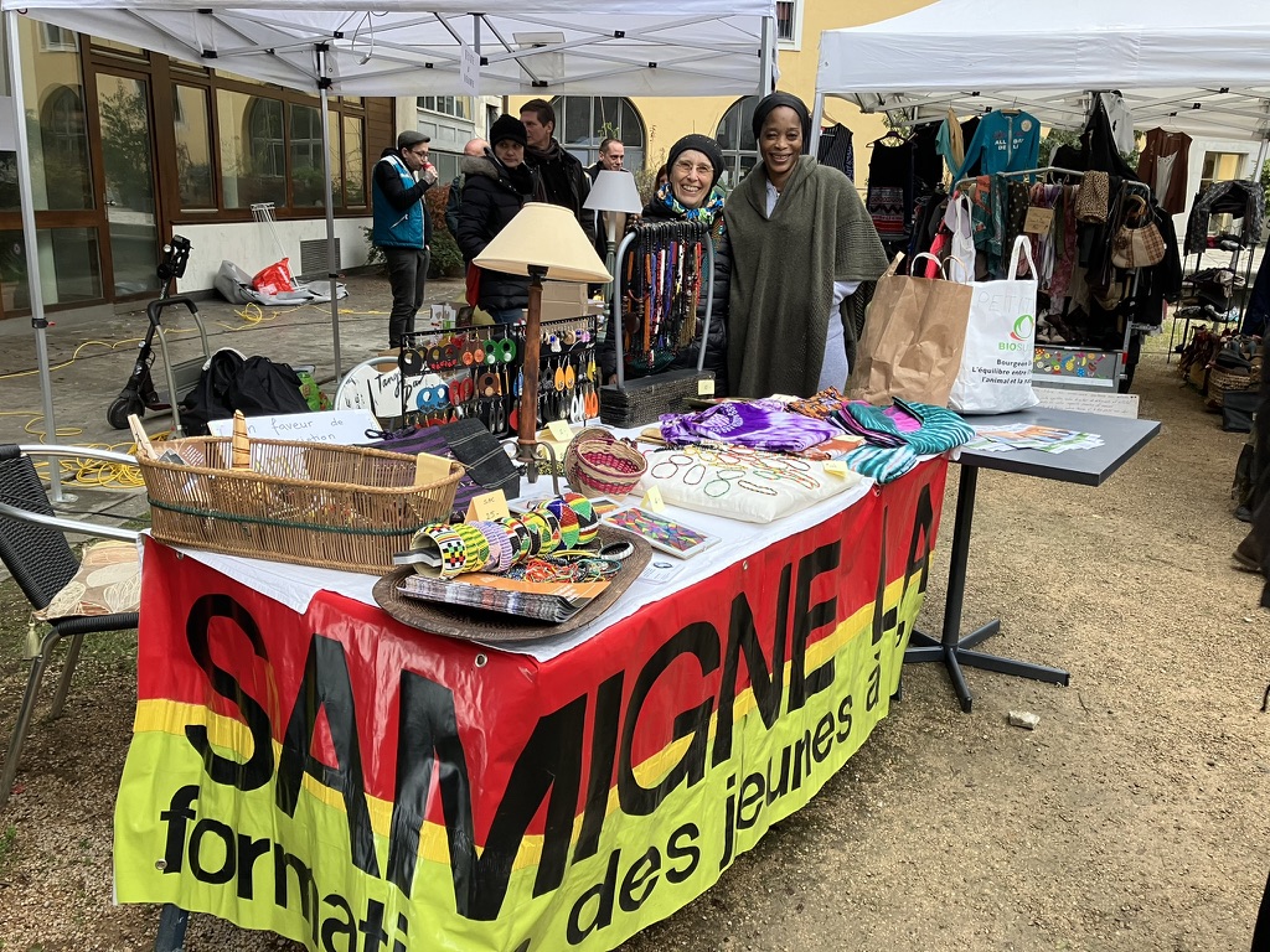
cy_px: 476
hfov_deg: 63.4
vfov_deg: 49.7
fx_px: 1027
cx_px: 635
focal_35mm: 28
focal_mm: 3.99
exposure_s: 1/65
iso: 80
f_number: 1.8
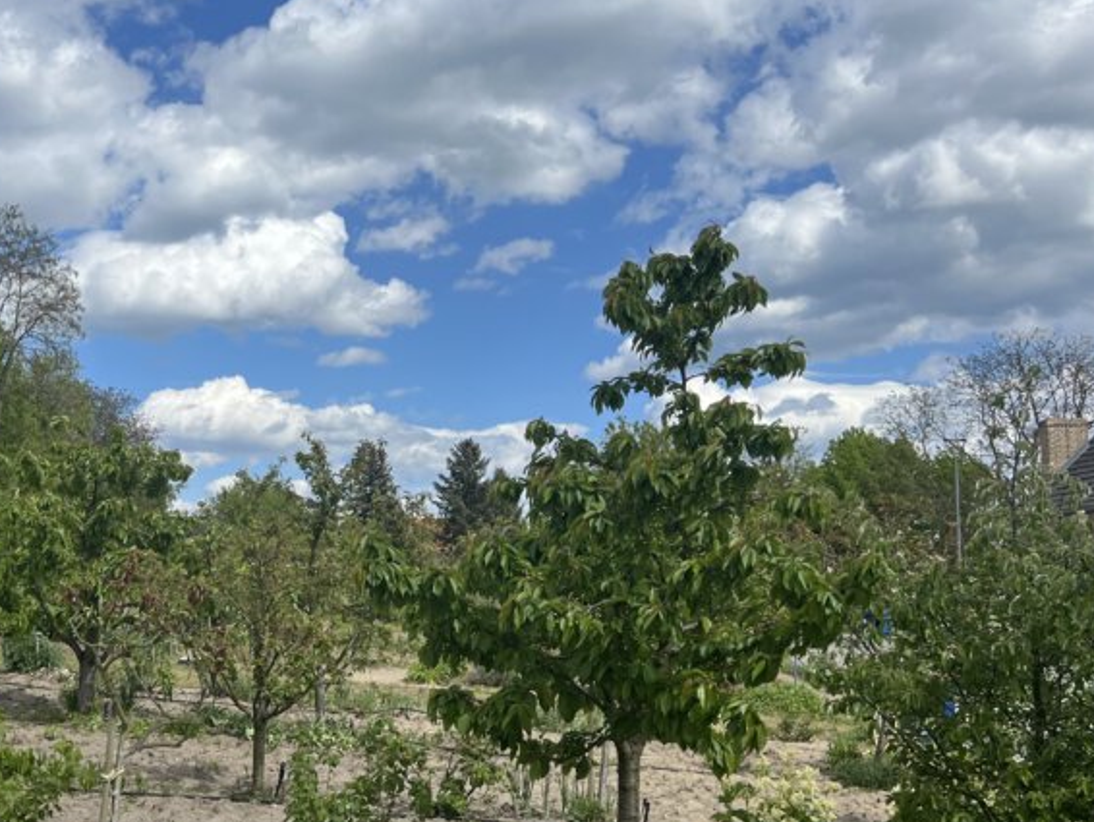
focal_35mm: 47
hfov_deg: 39.1
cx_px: 249
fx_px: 1486
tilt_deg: +7.1
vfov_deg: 30.9
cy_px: 418
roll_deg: -1.0
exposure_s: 1/6211
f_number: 1.5
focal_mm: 5.7
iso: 50
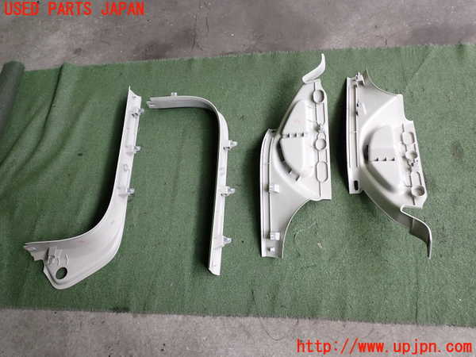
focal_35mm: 30
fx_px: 413
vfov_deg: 46.8
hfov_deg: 60.0
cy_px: 178
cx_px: 238
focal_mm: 5.4
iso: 200
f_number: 2.3
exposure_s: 1/125
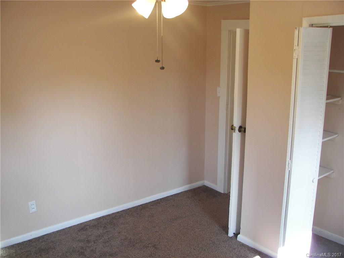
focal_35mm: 36
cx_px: 172
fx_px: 358
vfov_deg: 39.7
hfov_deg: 51.4
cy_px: 129
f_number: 2.8
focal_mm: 6
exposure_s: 1/30
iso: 64
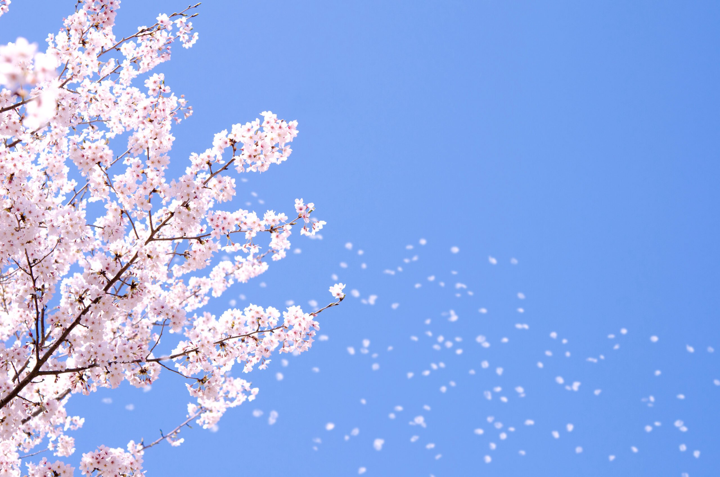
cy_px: 238
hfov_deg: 22.7
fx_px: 1796
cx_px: 360
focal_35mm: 90
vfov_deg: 15.1
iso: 200
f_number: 5.6
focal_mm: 60
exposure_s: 1/500
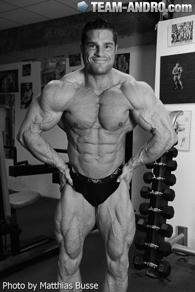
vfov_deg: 46.4
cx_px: 98
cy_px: 146
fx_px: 341
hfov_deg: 31.9
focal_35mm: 42
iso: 4000
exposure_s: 1/250
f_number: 3.5
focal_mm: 42
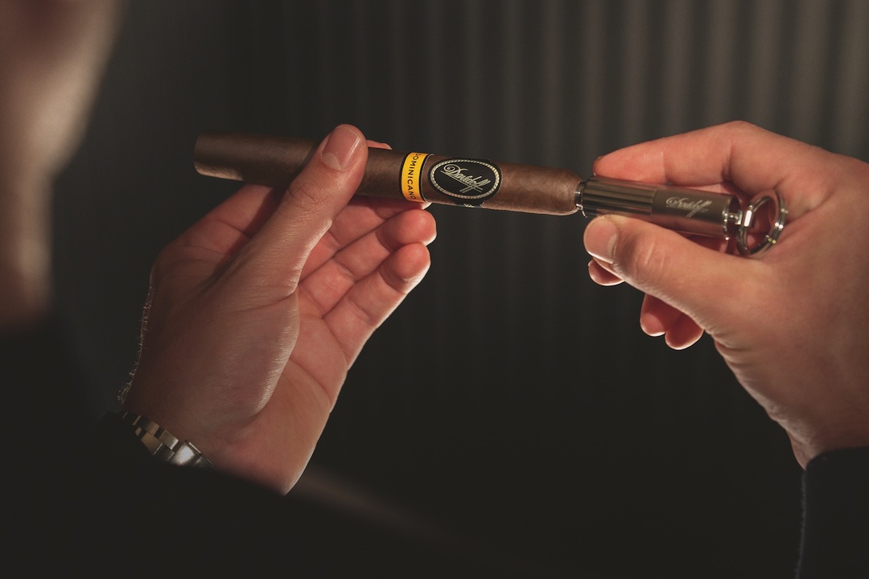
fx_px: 2414
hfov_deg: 20.4
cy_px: 281
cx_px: 451
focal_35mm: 100
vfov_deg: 13.7
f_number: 5
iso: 1600
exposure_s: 1/60
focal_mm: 90
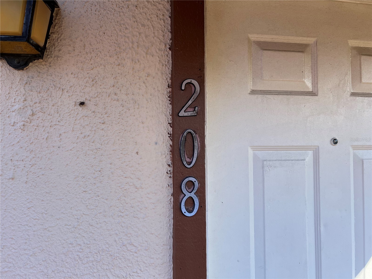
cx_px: 186
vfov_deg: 53.1
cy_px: 140
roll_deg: +0.0
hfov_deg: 67.3
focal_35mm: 26
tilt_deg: +1.2
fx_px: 279
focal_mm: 5.7
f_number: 1.5
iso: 50
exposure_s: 1/924
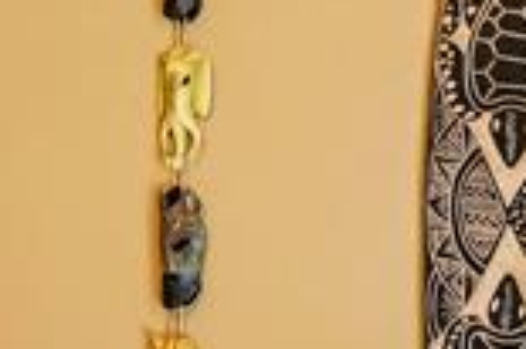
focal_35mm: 106
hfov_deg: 18.0
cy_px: 166
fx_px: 1547
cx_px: -163
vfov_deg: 12.9
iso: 400
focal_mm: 16
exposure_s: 1/4
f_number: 8
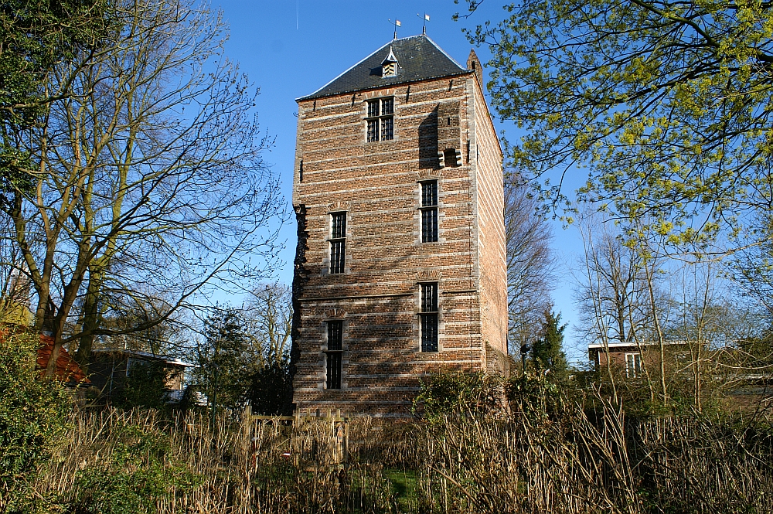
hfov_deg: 67.4
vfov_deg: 47.9
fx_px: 579
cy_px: 257
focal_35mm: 27
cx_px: 386
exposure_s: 1/125
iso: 100
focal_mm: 18
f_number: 10
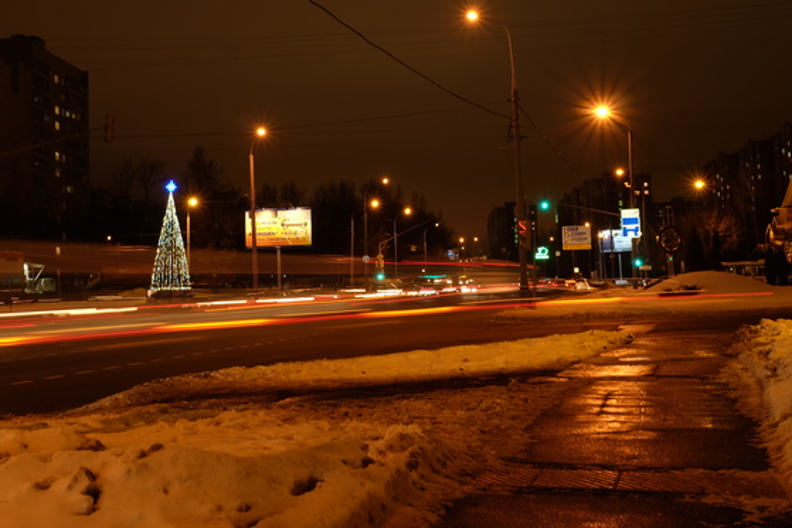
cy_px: 216
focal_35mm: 47
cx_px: 411
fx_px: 1034
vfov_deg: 28.6
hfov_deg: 41.9
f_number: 10
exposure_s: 3
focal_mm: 24.3
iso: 200
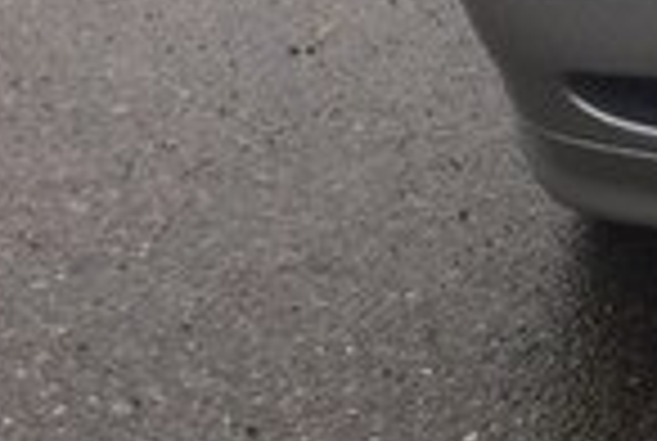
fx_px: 2487
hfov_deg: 12.9
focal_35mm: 136
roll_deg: +1.6
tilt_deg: -17.7
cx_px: 1346
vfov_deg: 10.0
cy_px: -70
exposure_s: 1/331
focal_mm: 4.15
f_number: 2.2
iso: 32
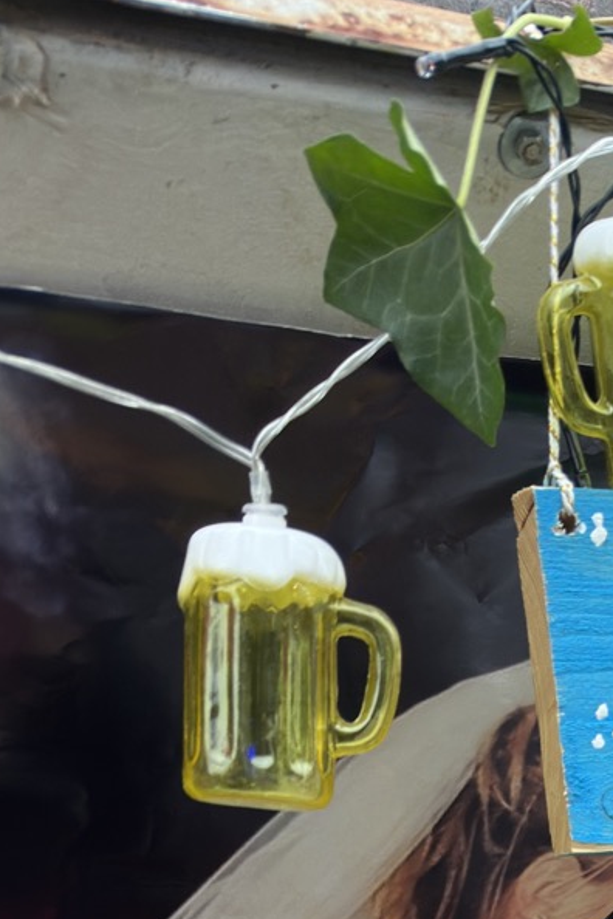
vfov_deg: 19.8
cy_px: 1496
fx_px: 2145
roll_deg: -2.4
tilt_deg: -16.1
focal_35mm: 84
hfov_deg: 15.0
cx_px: 933
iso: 100
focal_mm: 6.86
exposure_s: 1/100
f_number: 1.78
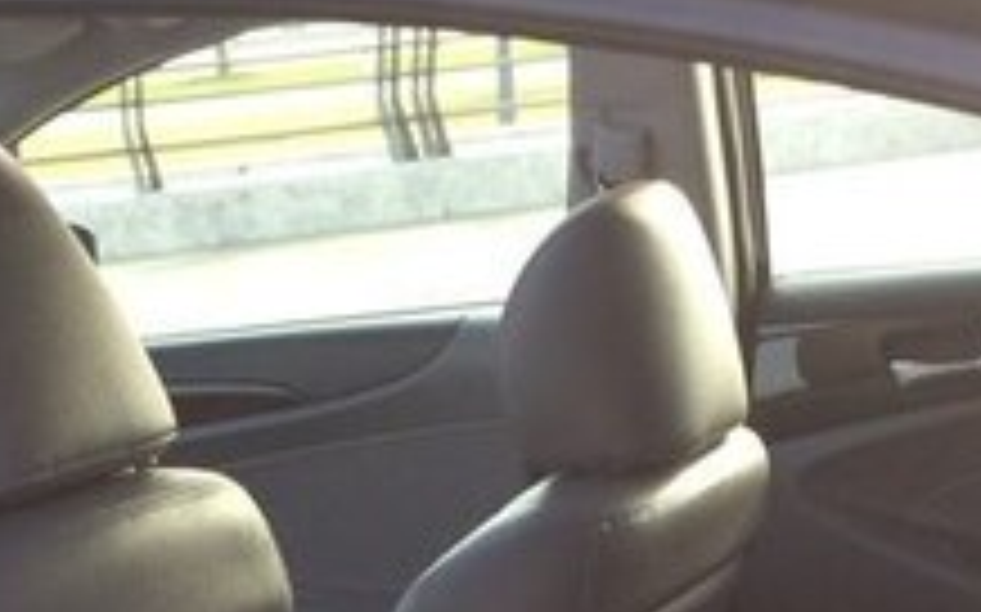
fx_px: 2485
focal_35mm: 93
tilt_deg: -22.5
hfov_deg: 22.3
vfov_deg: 13.2
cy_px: 952
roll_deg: +5.5
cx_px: 428
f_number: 2.2
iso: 32
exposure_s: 1/153
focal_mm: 4.15
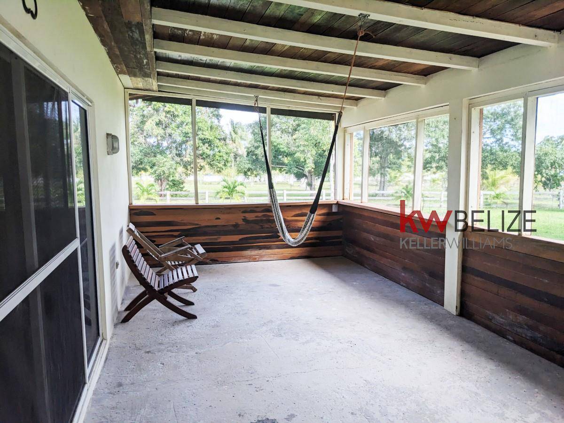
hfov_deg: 65.3
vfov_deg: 51.4
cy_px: 212
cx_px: 282
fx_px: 440
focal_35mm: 27
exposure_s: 1/267
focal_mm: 4.38
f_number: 1.73
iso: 83
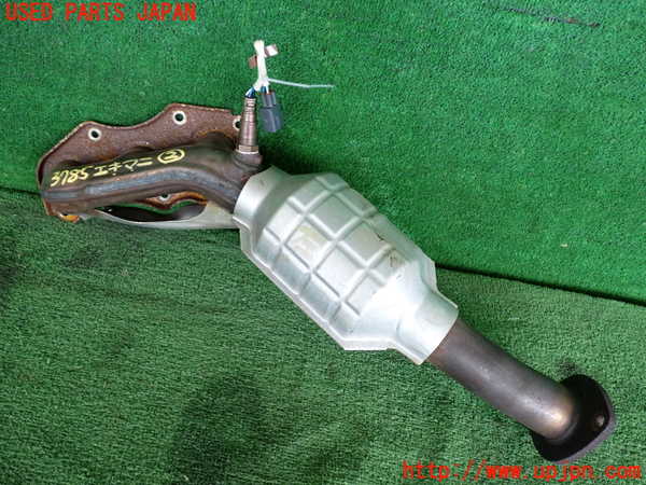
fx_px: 560
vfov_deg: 46.8
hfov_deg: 60.0
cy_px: 242
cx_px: 323
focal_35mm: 30
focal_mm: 5.4
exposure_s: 1/125
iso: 250
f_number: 2.3
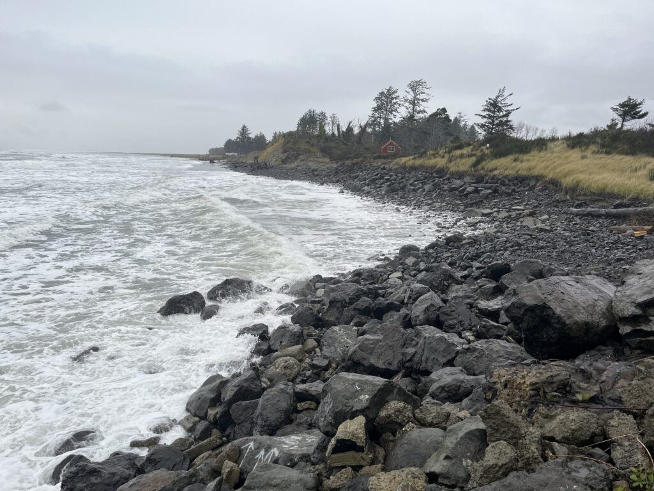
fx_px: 491
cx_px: 327
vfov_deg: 53.1
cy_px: 246
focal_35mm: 26
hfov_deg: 67.3
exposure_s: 1/193
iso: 40
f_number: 1.6
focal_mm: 5.1
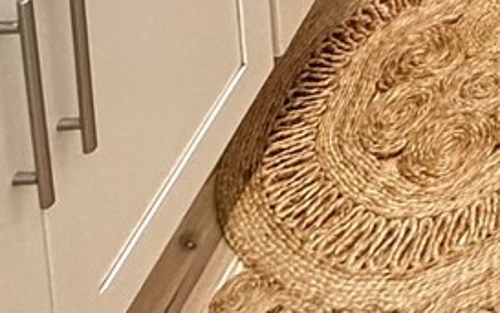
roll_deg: +1.2
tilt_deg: -4.6
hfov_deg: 17.5
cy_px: -778
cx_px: 985
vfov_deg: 9.3
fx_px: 1186
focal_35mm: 87
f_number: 2.2
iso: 125
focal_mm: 2.22
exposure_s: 1/115
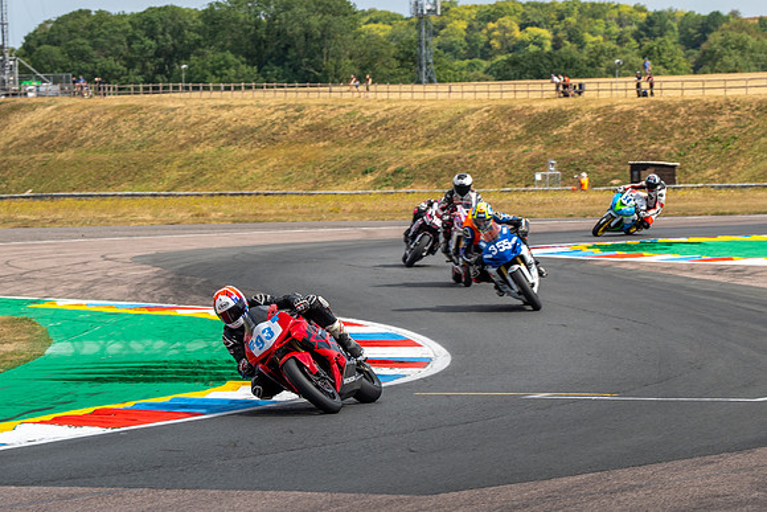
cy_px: 194
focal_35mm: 211
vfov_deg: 6.5
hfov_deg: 9.7
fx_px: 4497
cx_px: 431
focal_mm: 159
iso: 125
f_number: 9
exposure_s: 1/320
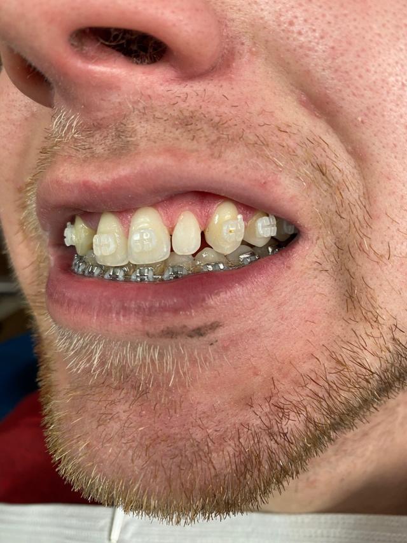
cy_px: 272
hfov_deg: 53.1
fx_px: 407
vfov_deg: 67.3
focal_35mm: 26
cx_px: 204
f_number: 1.8
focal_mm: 4.25
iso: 100
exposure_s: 1/60
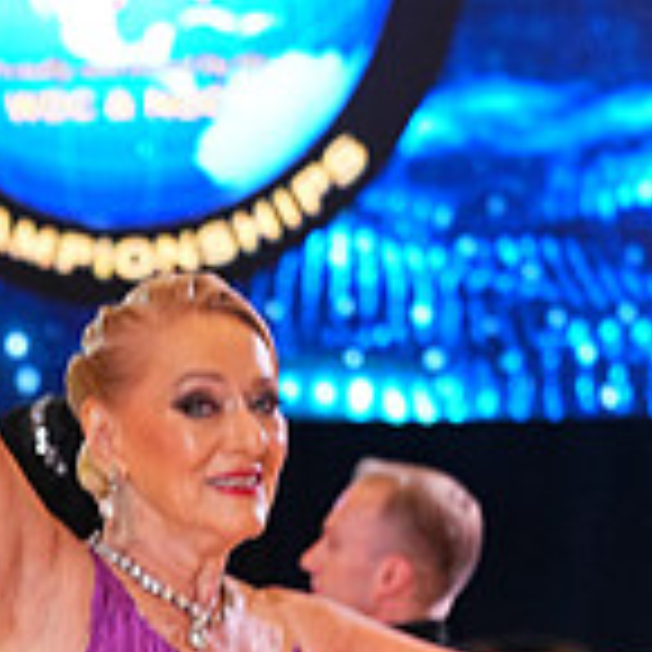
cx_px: -133
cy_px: 1075
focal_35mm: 460
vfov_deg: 3.8
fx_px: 9802
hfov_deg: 3.8
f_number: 4.5
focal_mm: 135
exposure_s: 1/200
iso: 2000
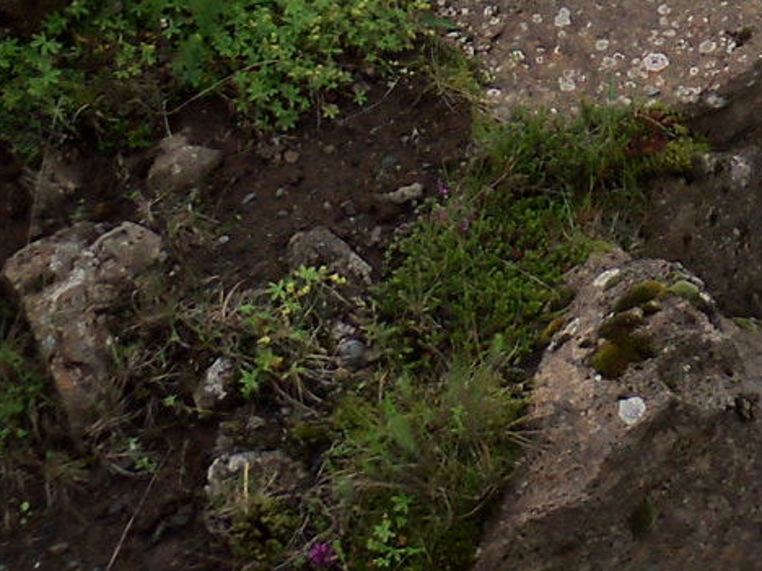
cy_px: -667
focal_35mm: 153
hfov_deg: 12.5
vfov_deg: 9.0
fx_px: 3368
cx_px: 1032
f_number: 3.5
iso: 80
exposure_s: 1/250
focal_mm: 6.2
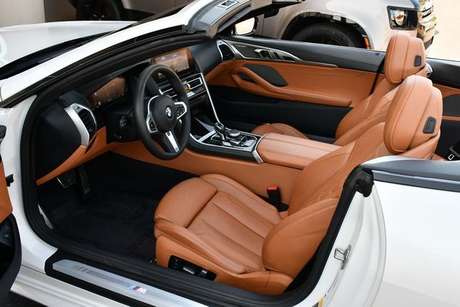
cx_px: 230
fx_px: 460
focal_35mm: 36
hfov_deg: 53.1
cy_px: 154
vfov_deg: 36.9
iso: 320
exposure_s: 1/250
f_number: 5.6
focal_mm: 18
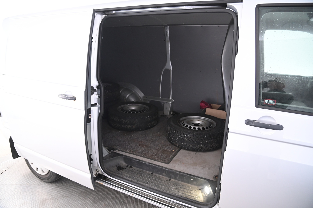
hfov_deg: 73.8
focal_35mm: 24
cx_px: 156
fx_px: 208
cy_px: 104
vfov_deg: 53.1
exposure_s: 1/20
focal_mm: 24
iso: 2000
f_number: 4
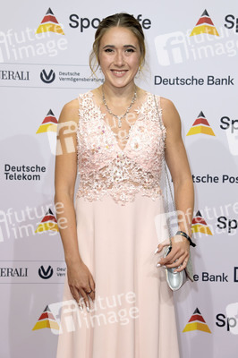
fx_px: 894
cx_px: 119
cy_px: 179
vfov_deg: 22.6
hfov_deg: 15.2
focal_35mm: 90
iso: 640
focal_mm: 90
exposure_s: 1/250
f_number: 6.3
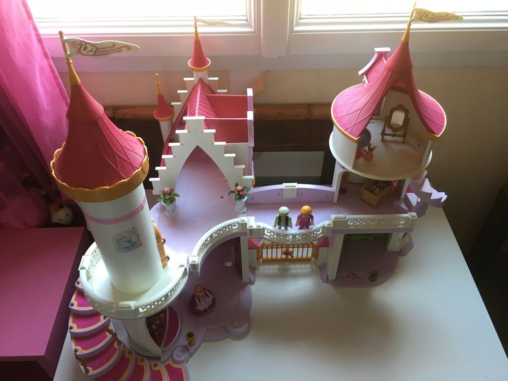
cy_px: 190
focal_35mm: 29
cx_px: 254
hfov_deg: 61.7
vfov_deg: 48.2
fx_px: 426
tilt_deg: -44.8
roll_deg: +0.3
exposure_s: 1/33
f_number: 2.2
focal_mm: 4.15
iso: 64
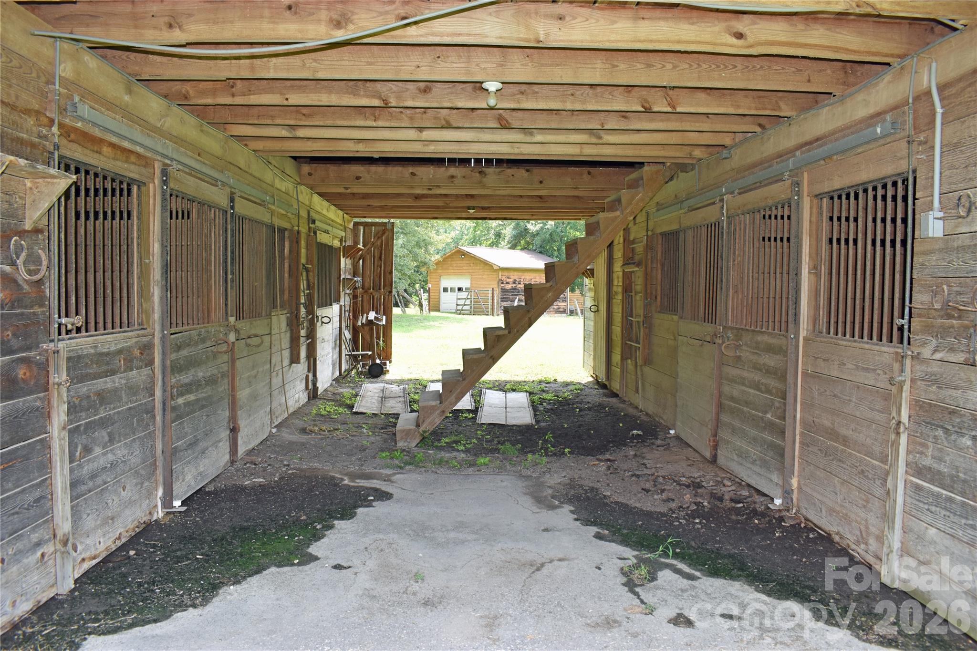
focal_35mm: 27
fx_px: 733
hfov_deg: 67.4
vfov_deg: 47.9
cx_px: 488
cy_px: 326
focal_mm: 18
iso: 320
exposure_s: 1/125
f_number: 5.6
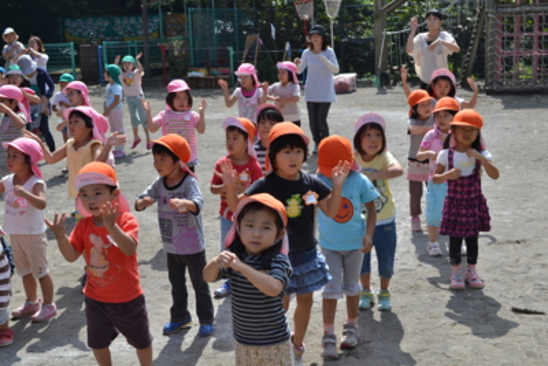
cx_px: 274
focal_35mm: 52
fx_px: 799
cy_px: 183
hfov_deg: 37.8
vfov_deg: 25.8
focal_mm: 35
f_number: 7.1
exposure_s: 1/200
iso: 100
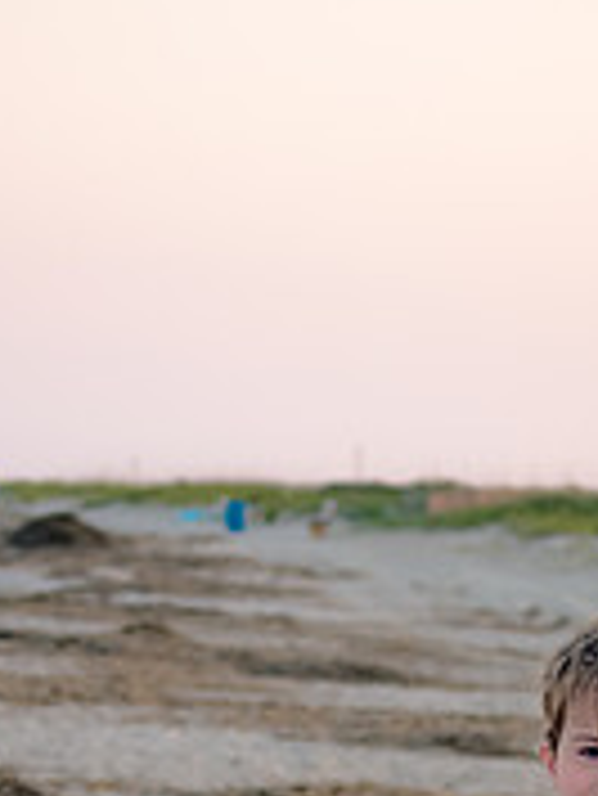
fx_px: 5890
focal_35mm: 256
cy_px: 962
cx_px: 396
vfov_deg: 7.7
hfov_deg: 5.8
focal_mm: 70
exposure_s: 1/100
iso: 200
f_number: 5
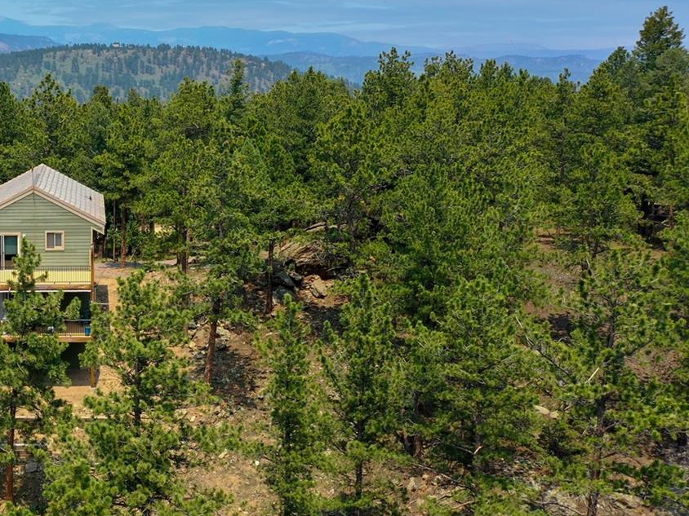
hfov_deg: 34.9
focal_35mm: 51
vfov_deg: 28.5
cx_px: 46
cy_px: 218
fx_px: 1015
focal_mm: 10.26
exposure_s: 1/320
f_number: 5
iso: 100
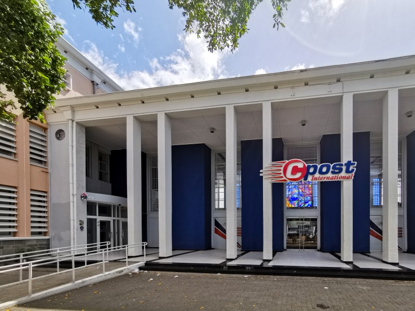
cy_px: 156
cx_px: 208
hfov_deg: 94.5
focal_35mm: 16
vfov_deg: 78.1
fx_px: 192
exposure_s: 1/1100
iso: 50
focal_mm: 2.35
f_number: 2.2
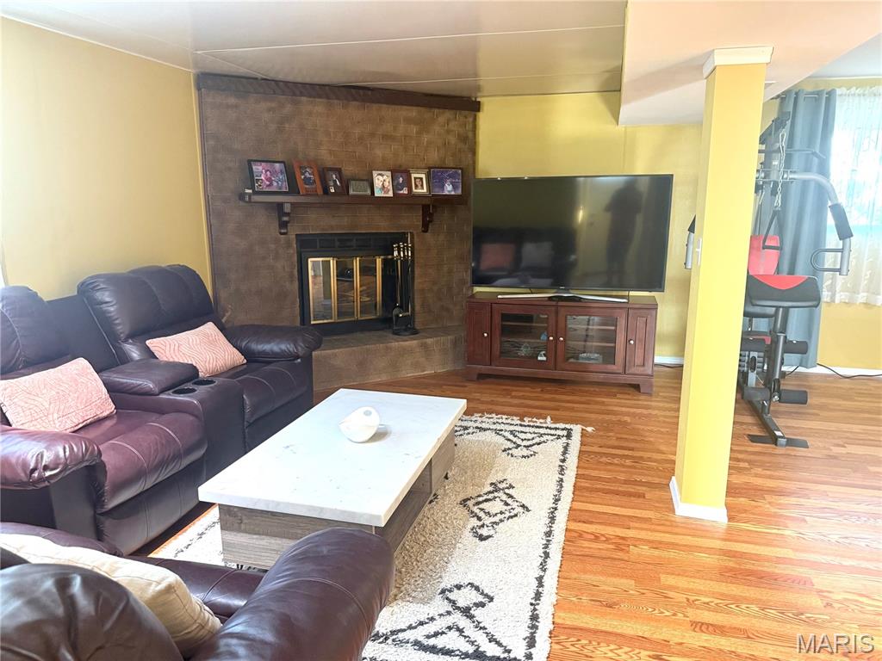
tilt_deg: -12.6
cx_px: 441
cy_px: 330
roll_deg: -0.2
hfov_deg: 71.6
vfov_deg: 56.8
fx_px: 612
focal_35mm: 24
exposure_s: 1/60
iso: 500
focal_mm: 6.76
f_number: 1.78
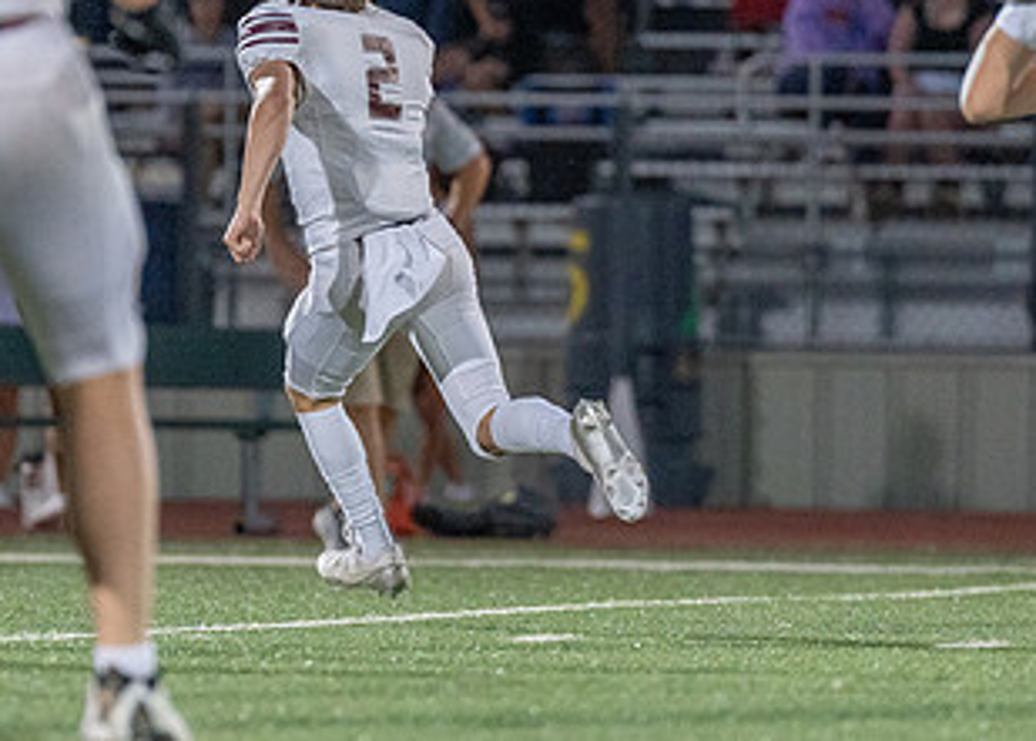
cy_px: 200
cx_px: 464
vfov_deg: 2.7
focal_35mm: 538
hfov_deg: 3.7
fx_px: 15837
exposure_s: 1/1000
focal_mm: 200
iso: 1250
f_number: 2.8
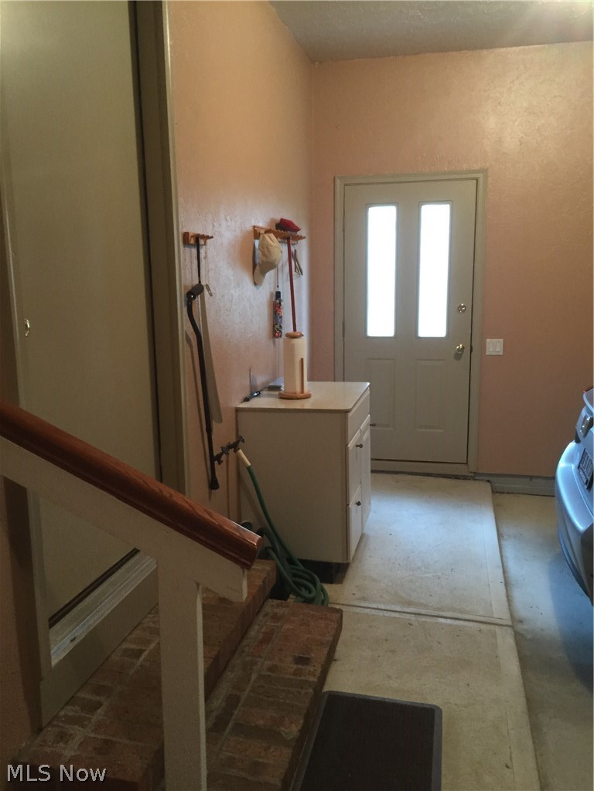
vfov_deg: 61.7
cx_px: 297
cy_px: 396
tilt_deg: -10.4
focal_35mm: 29
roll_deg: +0.7
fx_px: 664
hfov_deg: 48.2
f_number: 2.2
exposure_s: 1/24
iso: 250
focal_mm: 4.15
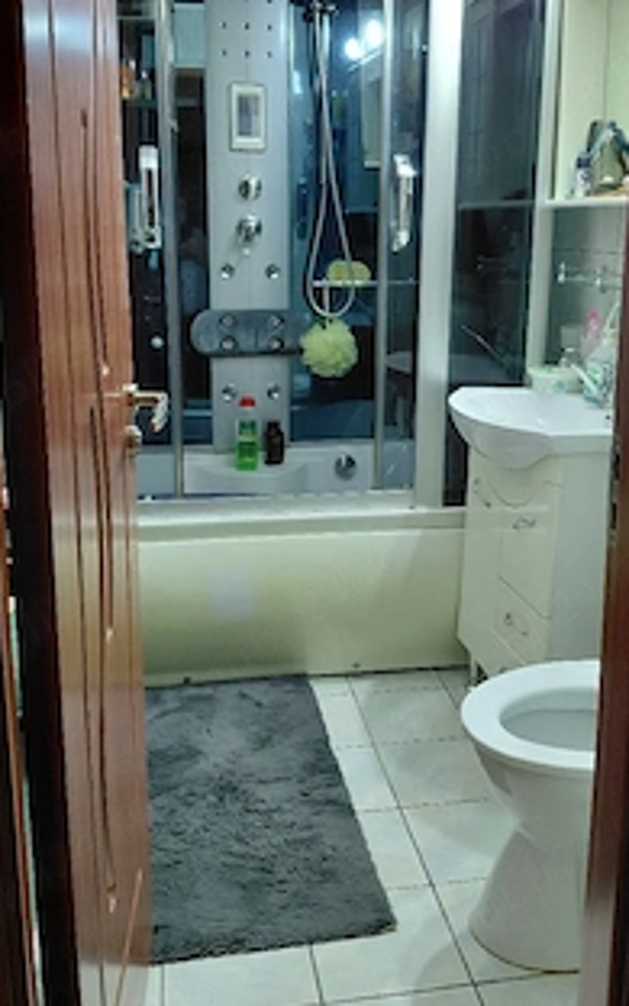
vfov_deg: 56.3
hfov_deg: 37.2
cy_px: 406
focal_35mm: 34
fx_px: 933
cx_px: 364
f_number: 1.8
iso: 400
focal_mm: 4.69
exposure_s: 1/50.3
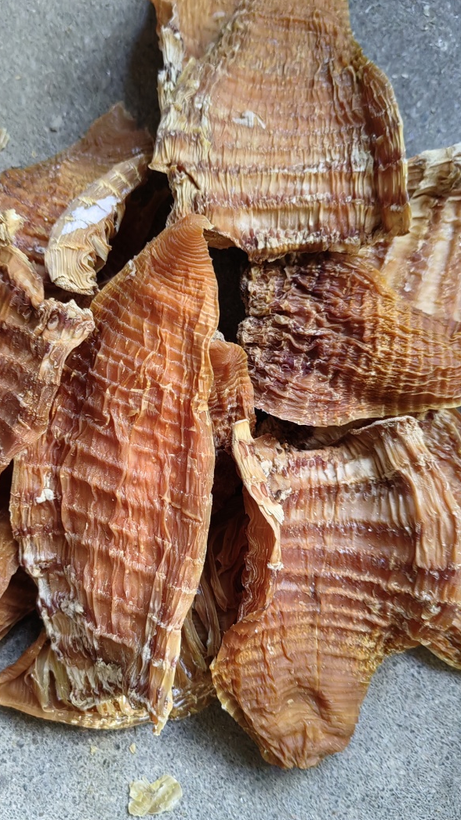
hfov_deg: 38.8
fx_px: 652
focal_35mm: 30
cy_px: 416
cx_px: 191
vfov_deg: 64.3
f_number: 1.9
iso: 400
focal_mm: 5.52
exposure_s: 1/100
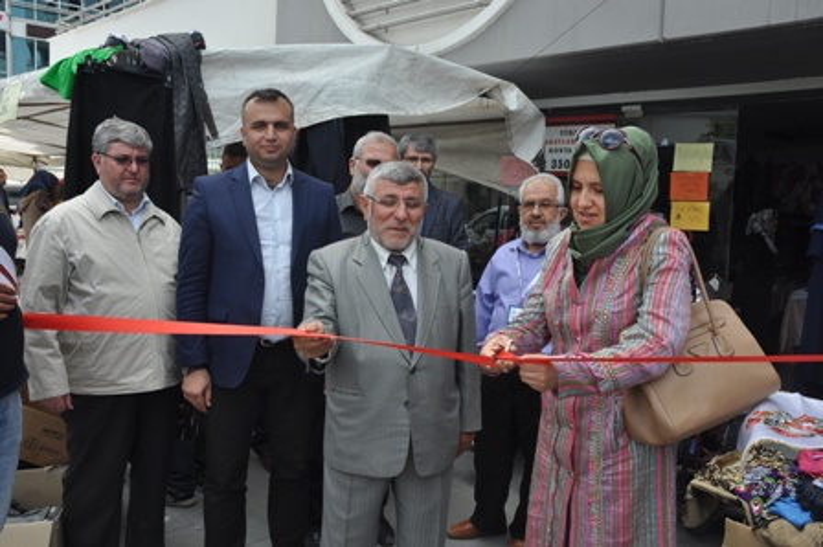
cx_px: 412
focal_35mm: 33
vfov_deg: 39.9
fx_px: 754
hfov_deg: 57.3
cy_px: 274
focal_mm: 22
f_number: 7.1
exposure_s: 1/200
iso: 200
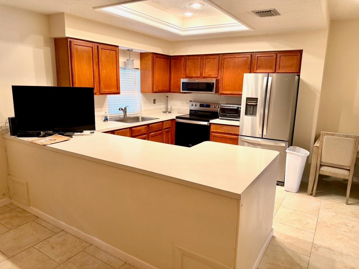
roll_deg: -1.6
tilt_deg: -11.3
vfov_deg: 56.8
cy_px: 134
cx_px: 180
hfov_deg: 71.6
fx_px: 249
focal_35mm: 24
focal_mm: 6.76
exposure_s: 1/60
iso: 160
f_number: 1.78
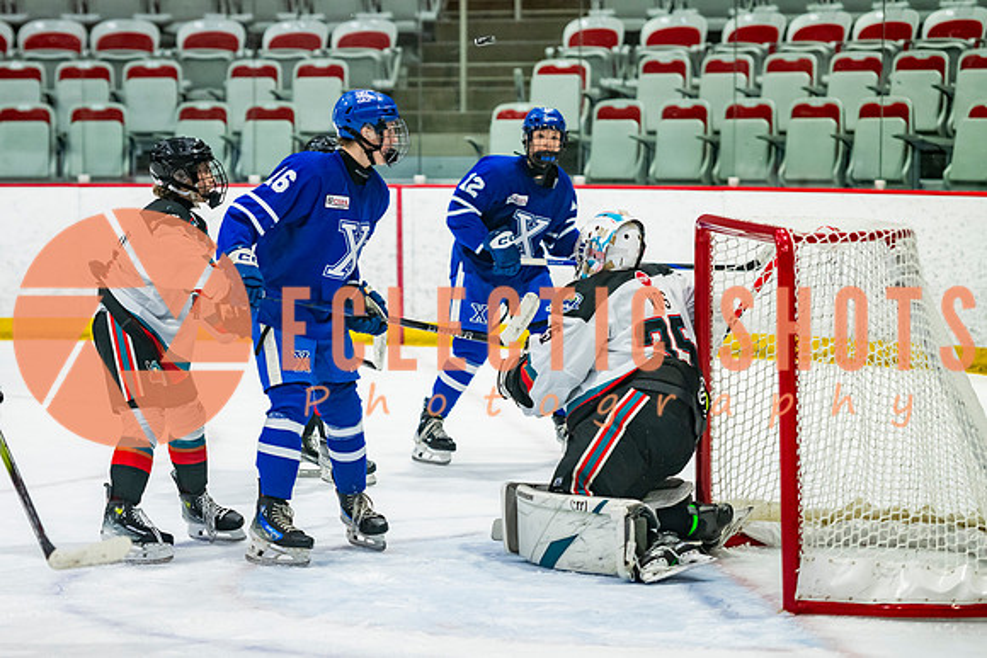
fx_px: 4370
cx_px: 363
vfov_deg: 8.6
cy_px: 329
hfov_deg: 12.9
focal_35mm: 159
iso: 1600
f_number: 3.2
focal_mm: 120
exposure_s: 1/1000
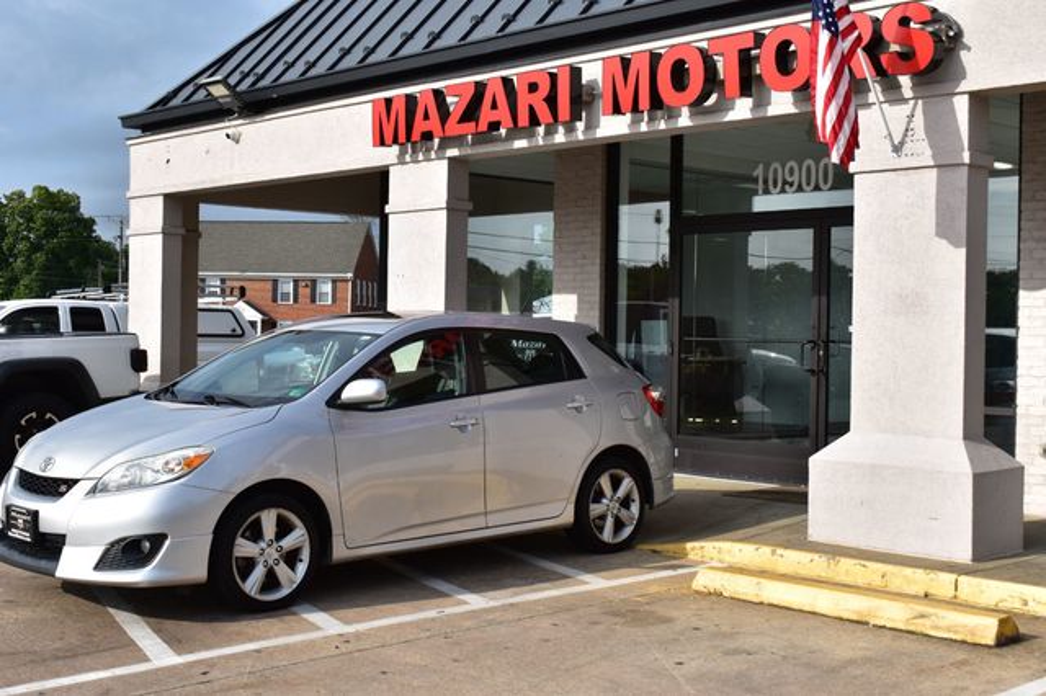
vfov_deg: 28.0
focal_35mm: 48
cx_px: 523
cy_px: 348
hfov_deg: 41.1
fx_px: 1394
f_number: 11
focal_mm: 32
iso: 320
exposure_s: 1/500
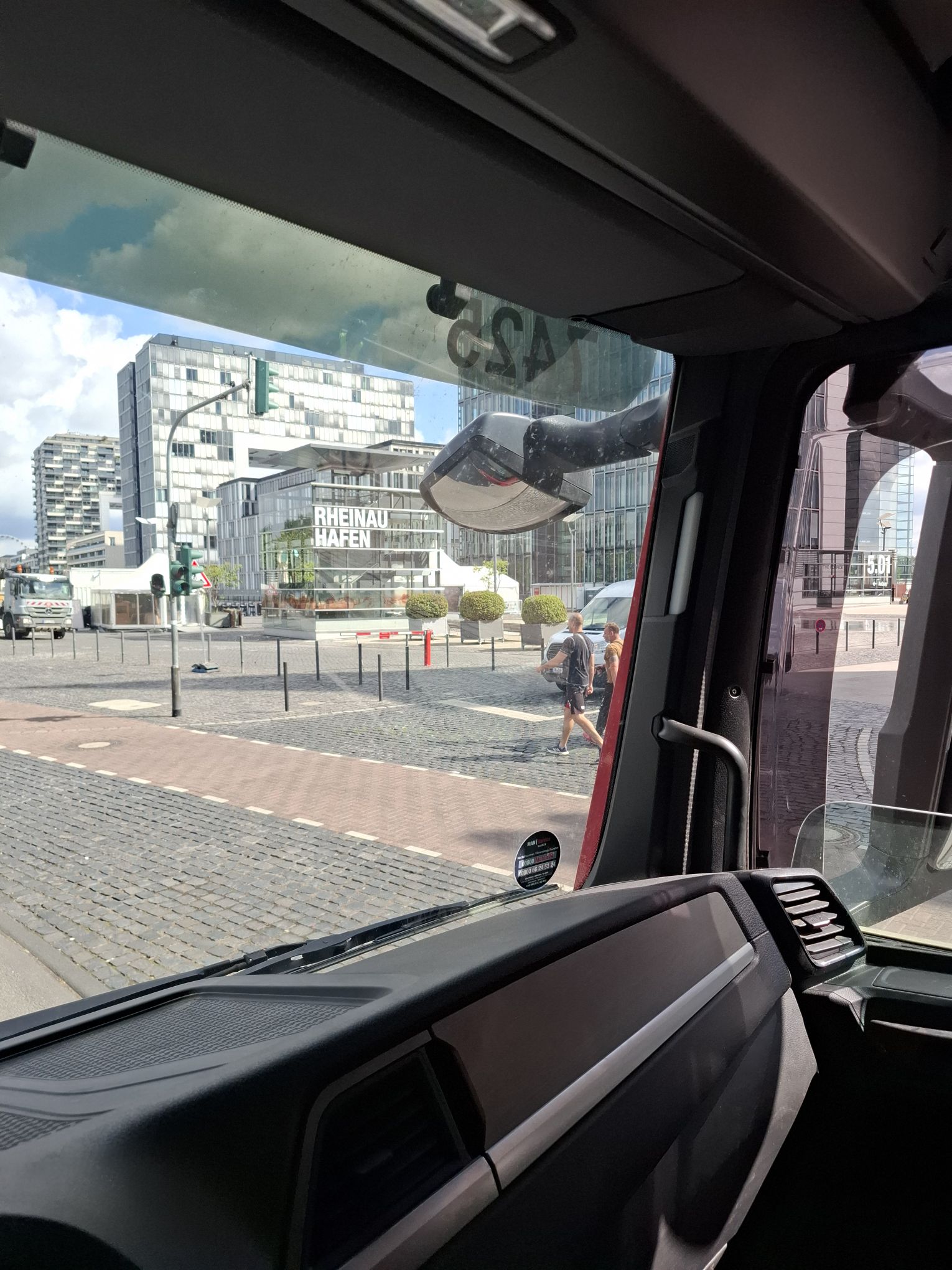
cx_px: 476
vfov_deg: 73.9
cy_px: 635
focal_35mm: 23
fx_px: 843
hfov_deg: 58.9
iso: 50
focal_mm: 5.54
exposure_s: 1/1056
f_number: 1.8
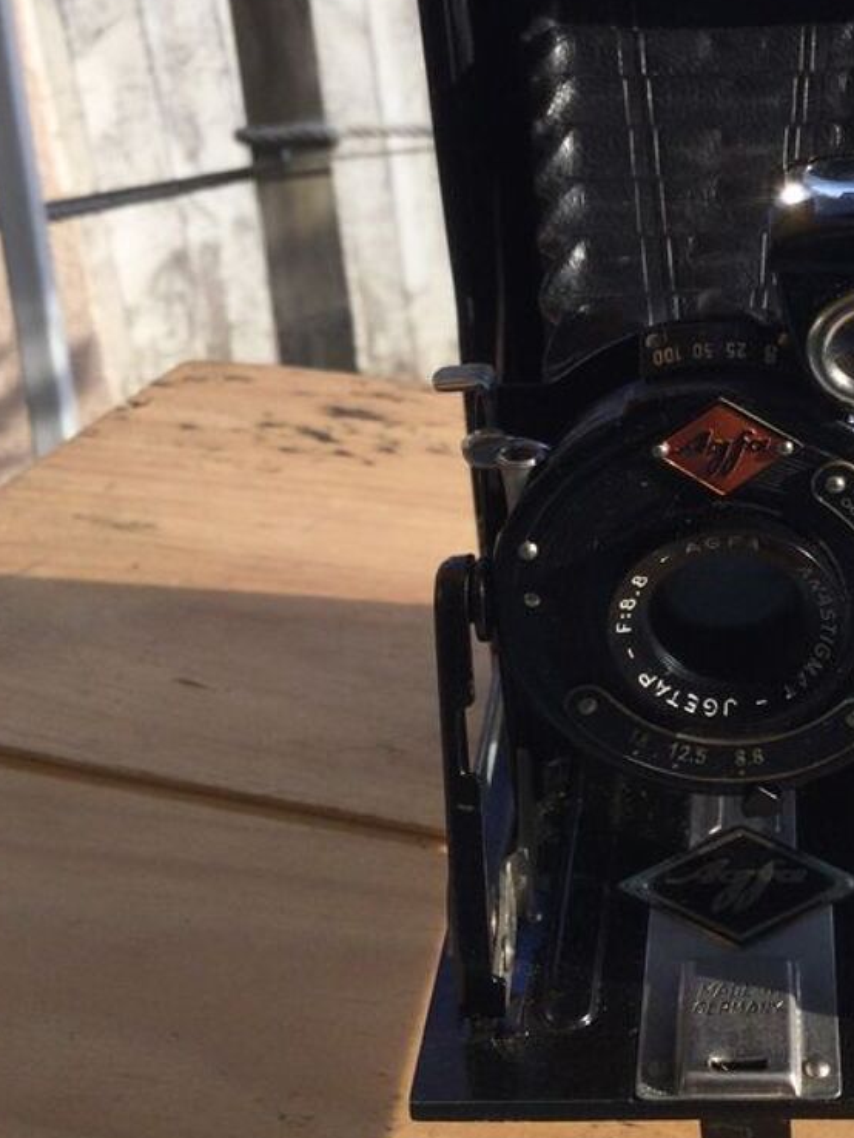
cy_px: 363
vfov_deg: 34.0
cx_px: 703
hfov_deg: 25.6
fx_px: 1841
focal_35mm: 56
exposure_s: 1/590
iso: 25
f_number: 2.4
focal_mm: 3.3
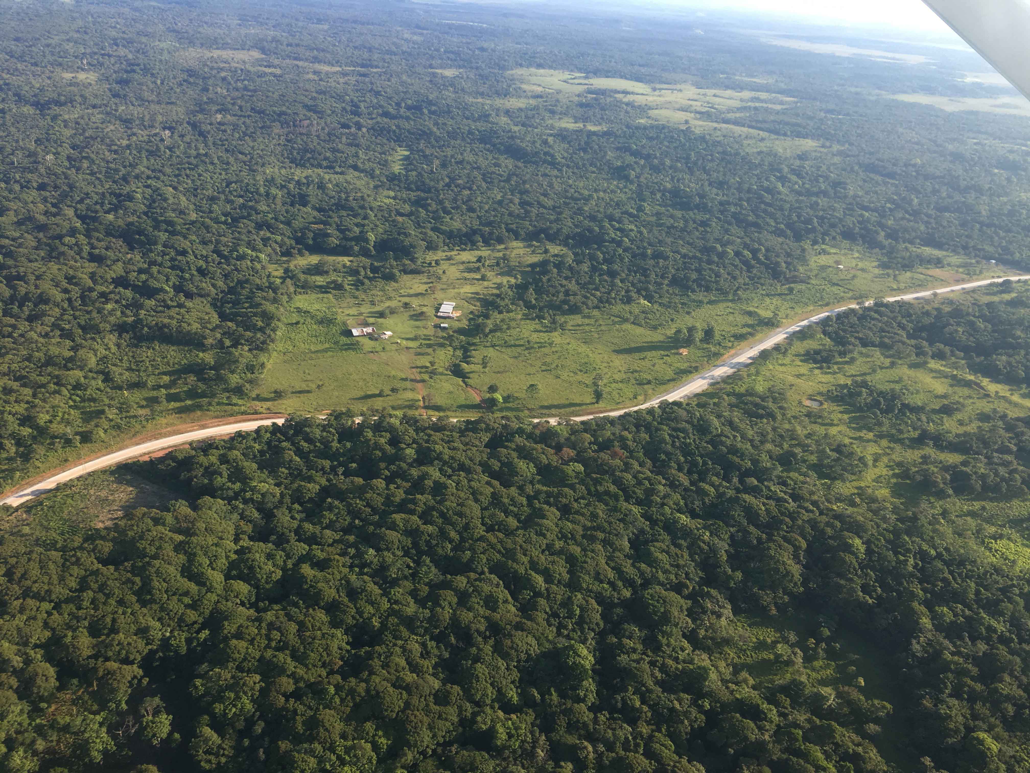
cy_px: 386
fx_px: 863
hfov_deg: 61.7
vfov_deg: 48.2
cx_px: 515
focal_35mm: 29
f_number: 2.2
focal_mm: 4.15
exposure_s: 1/219
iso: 25
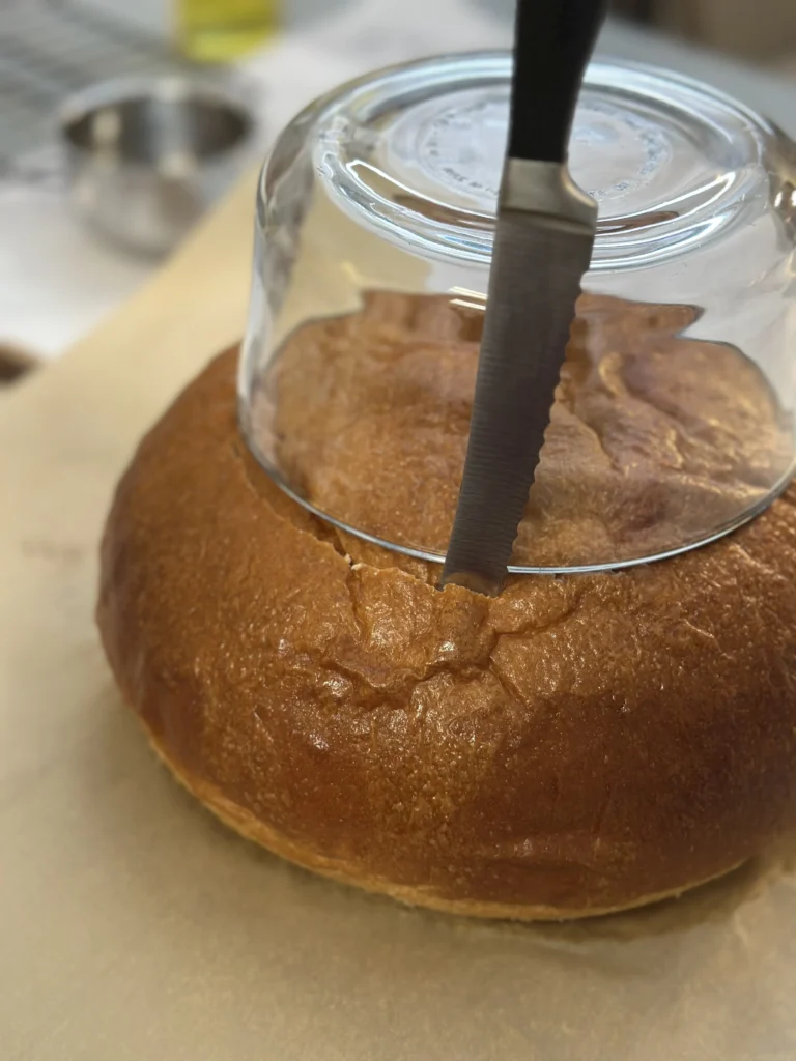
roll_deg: -1.6
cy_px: 530
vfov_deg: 39.7
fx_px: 1472
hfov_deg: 30.3
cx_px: 398
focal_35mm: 48
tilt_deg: -38.4
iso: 320
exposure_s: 1/60
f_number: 1.78
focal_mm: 6.86
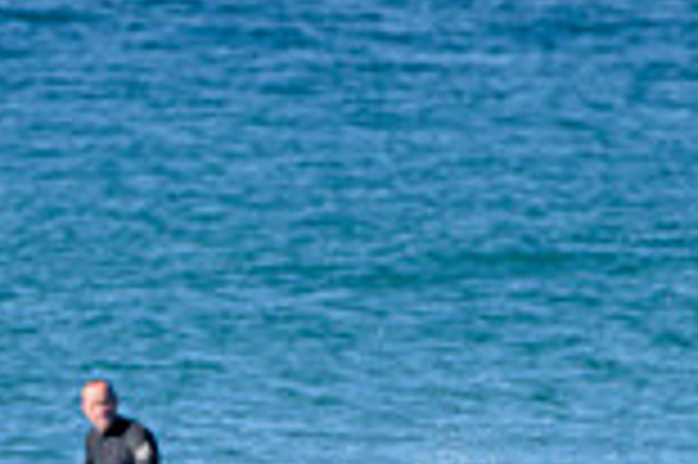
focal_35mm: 1869
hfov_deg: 1.1
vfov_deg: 0.7
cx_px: 189
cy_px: 831
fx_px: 36199
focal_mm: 500
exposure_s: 1/2000
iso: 220
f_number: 5.6
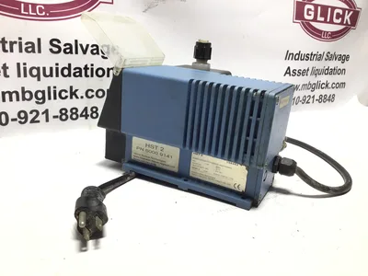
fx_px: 330
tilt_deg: -16.8
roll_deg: -4.4
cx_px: 184
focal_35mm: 31
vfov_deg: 45.4
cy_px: 138
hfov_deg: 58.4
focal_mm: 3.3
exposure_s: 1/60
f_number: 2.4
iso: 25
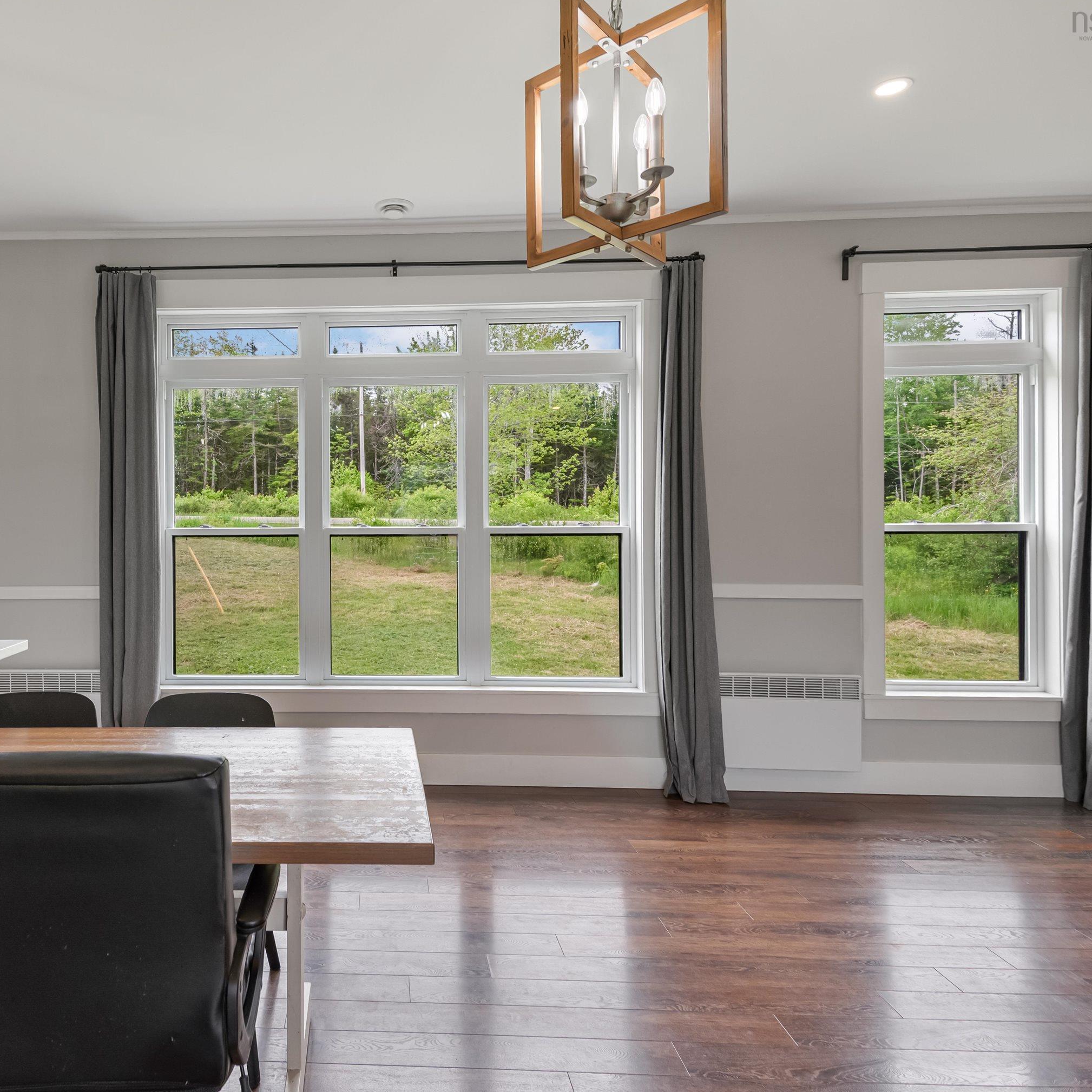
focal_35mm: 22
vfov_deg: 69.6
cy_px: 548
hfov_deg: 67.0
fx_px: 785
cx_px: 333
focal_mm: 17
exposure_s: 1/160
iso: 320
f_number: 6.3
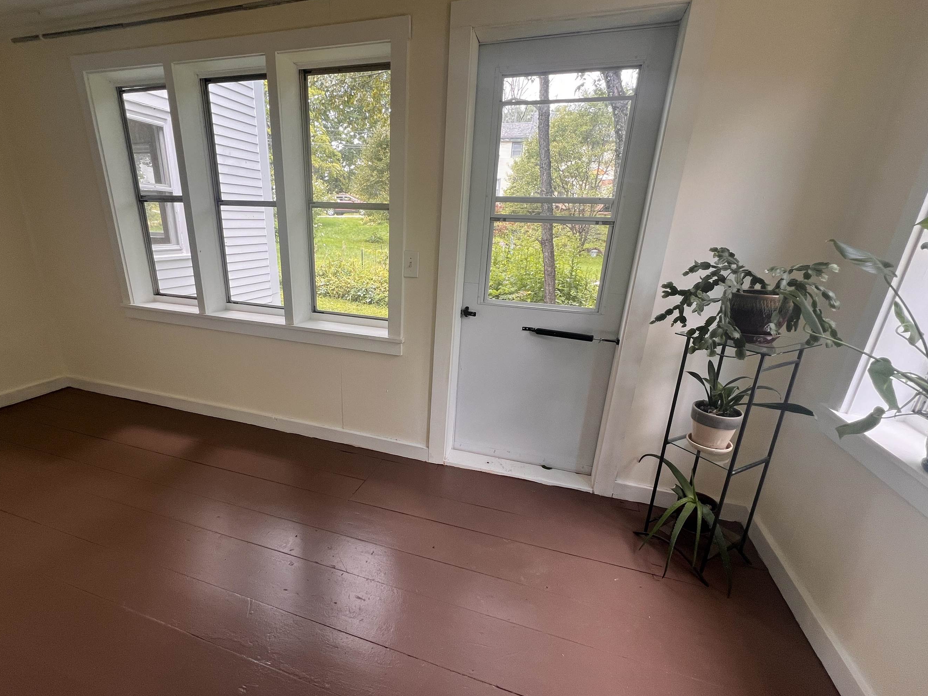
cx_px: 420
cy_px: 372
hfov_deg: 97.9
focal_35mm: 15
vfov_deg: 81.6
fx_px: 402
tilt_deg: -19.6
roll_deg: -1.5
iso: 64
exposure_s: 1/99
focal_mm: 1.57
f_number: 1.8
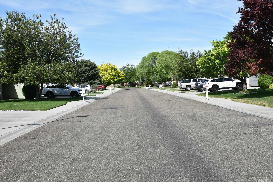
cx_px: 128
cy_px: 90
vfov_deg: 31.2
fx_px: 326
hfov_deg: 45.4
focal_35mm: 43
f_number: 9
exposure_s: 1/320
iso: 200
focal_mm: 40
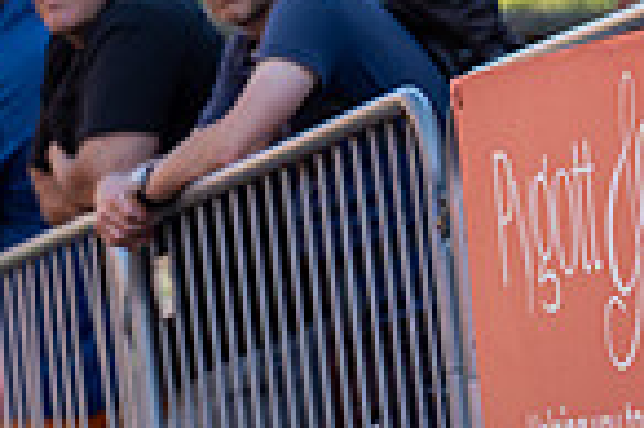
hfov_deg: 3.0
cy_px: 126
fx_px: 12419
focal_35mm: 695
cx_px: -446
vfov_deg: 2.0
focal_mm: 175
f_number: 3.5
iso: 400
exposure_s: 1/1000
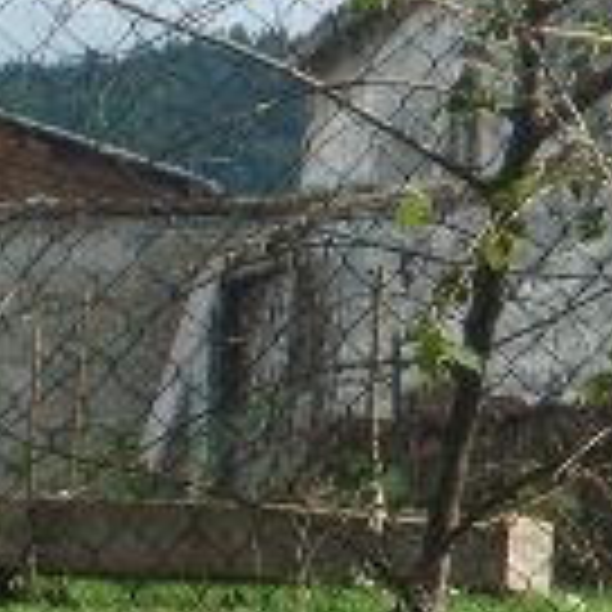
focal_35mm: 437
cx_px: 1328
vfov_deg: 4.0
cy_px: 225
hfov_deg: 4.0
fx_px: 8741
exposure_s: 1/250
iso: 50
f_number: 4.9
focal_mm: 17.4
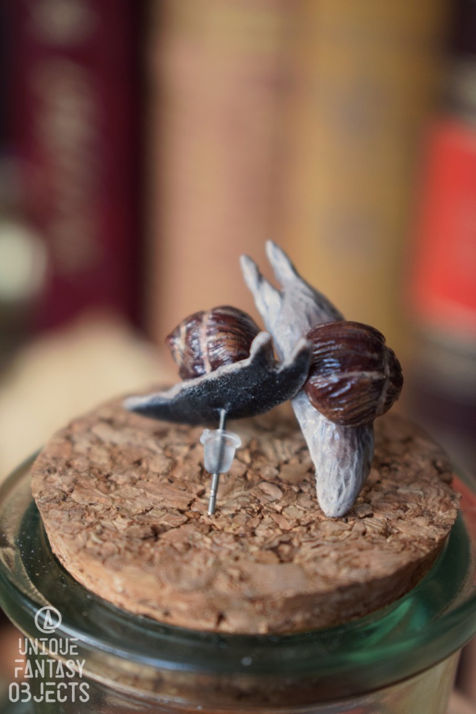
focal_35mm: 82
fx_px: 1636
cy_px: 357
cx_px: 238
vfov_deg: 24.6
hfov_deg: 16.6
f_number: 5.6
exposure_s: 1/60
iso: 1000
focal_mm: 55
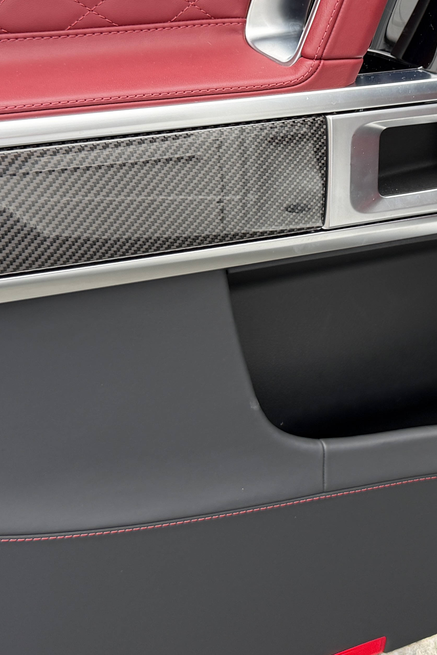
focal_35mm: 57
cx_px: 333
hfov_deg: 23.5
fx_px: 1038
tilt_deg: -24.9
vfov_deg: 34.3
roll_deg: -0.2
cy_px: 157
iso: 100
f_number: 1.78
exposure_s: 1/186
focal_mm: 6.76
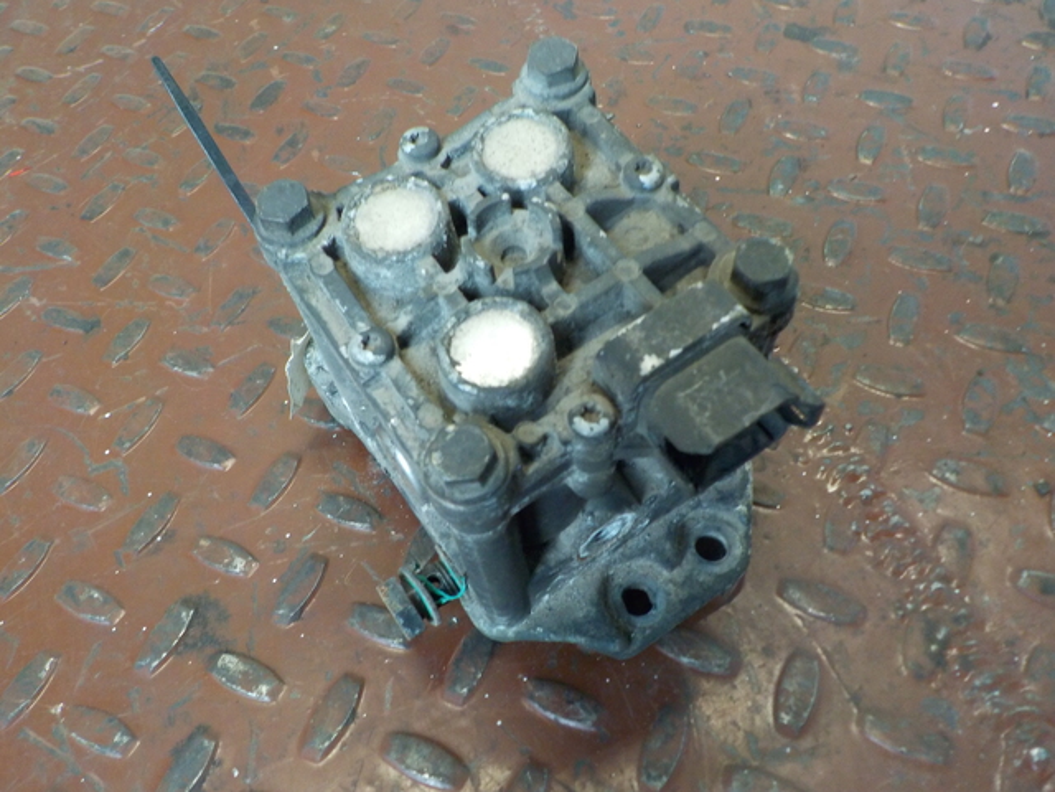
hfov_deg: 60.0
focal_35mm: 30
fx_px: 914
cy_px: 396
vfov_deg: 46.8
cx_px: 528
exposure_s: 1/30
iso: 280
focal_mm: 4.1
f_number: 3.3
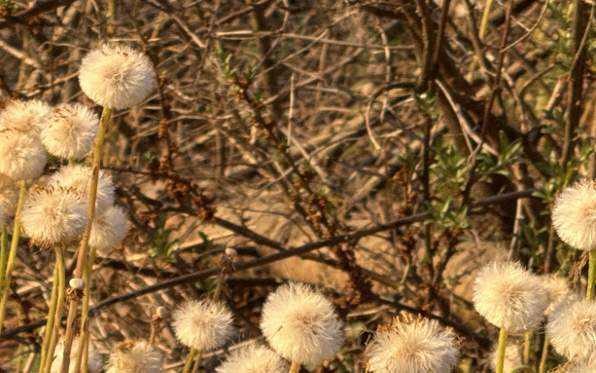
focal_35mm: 415
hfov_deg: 5.0
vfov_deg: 3.2
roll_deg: -28.3
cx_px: -111
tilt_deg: -23.3
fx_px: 6740
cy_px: 321
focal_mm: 15.66
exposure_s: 1/307
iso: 50
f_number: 2.8
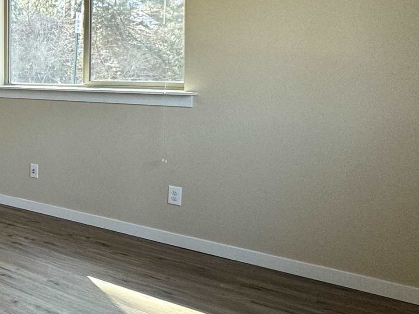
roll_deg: +1.0
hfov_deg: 29.1
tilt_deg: -2.4
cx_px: -186
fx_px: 545
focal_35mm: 45
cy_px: 86
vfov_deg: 31.7
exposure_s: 1/120
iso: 100
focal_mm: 2.22
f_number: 2.2
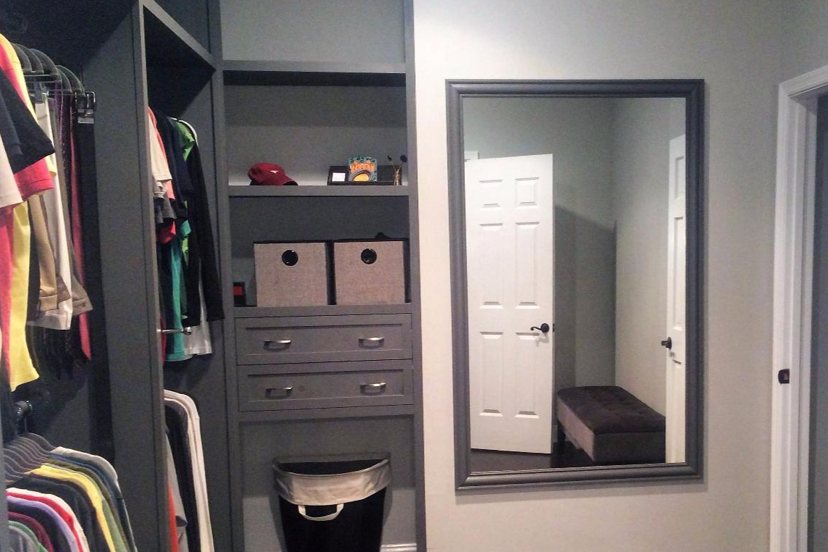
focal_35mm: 38
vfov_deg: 35.0
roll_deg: +0.3
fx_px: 874
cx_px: 519
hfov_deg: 50.2
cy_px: 326
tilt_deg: -5.4
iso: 160
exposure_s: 1/30
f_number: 2.2
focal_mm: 4.15
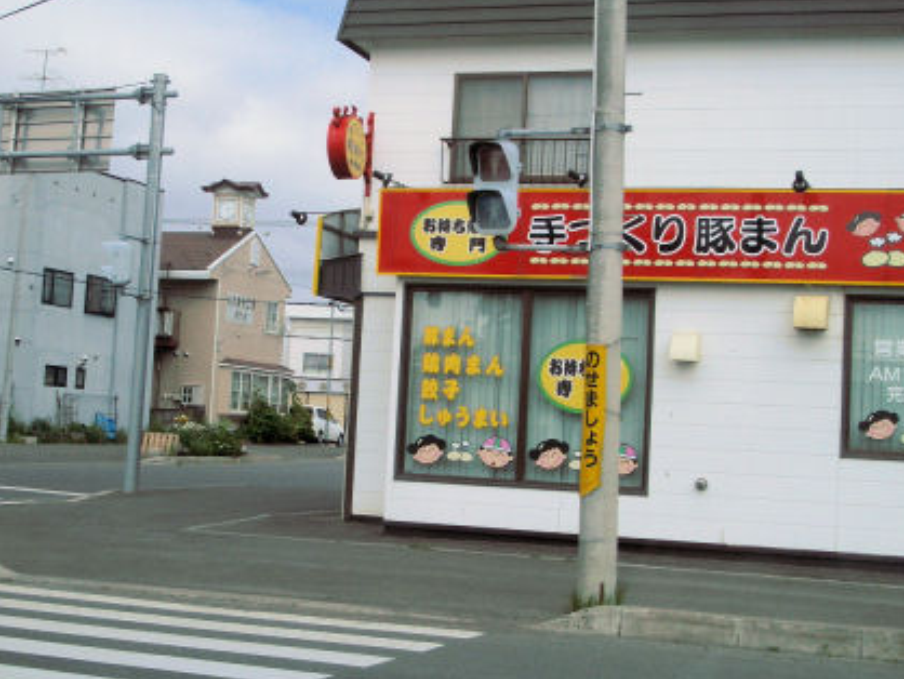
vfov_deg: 24.4
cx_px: 378
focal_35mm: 60
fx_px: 1568
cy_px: 283
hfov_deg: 32.1
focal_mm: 8.2
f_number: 5
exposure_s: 1/640
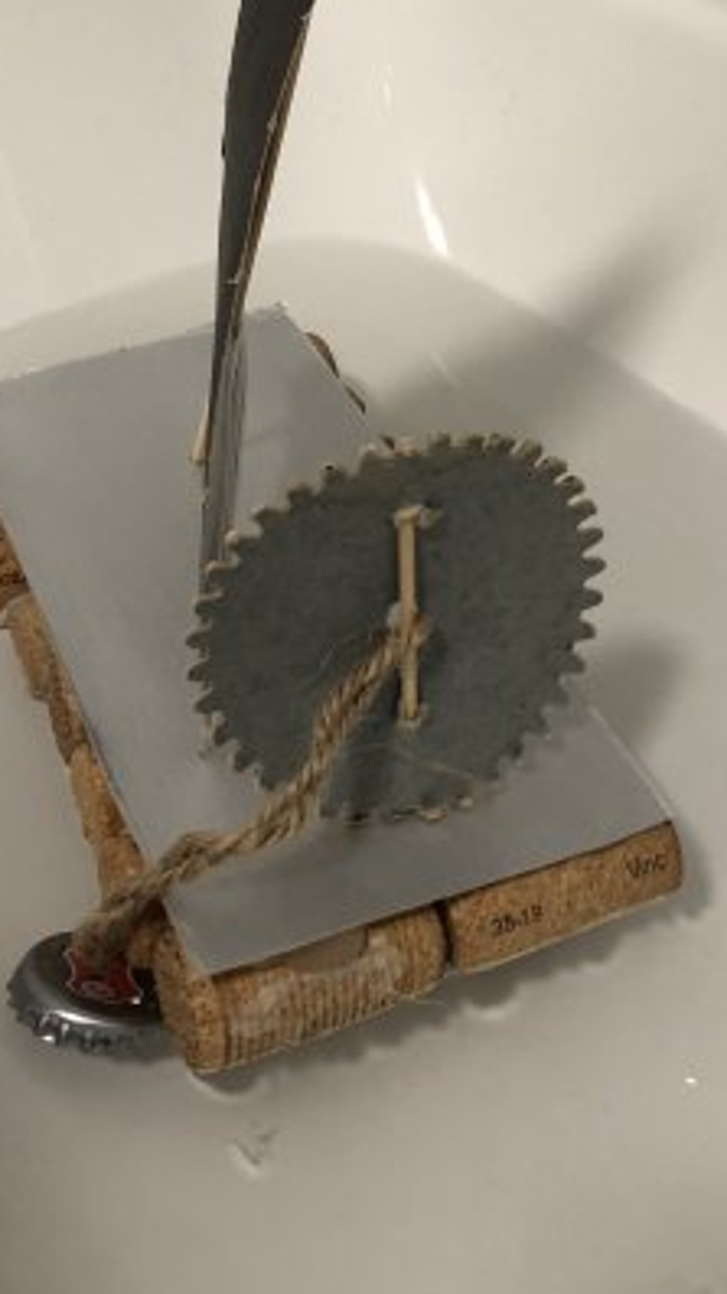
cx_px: 360
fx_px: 1612
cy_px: 359
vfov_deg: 42.7
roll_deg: -1.5
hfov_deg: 25.4
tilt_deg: -31.7
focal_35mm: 47
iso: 40
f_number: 1.8
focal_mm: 3.99
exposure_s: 1/24
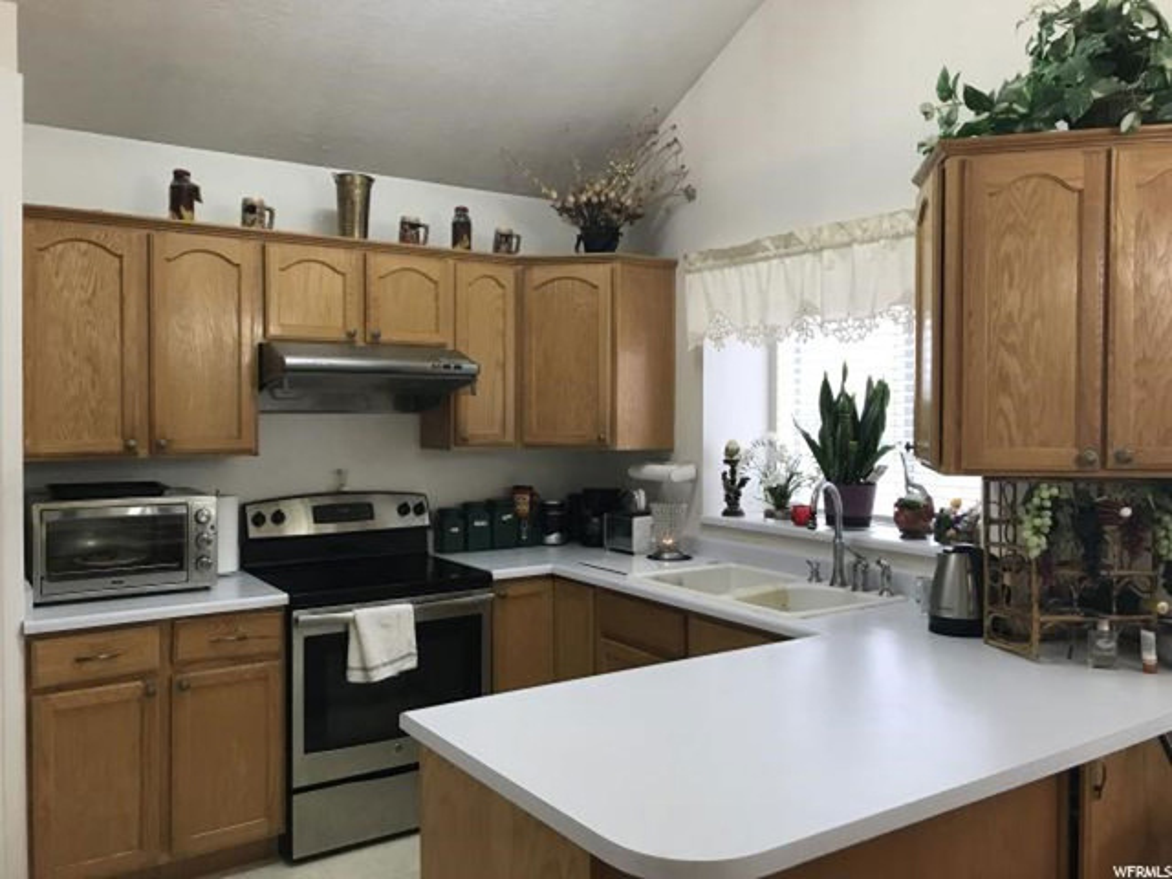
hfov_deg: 63.4
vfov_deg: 49.7
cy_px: 440
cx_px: 586
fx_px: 948
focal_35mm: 28
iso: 32
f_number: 1.8
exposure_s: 1/30
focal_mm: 3.99
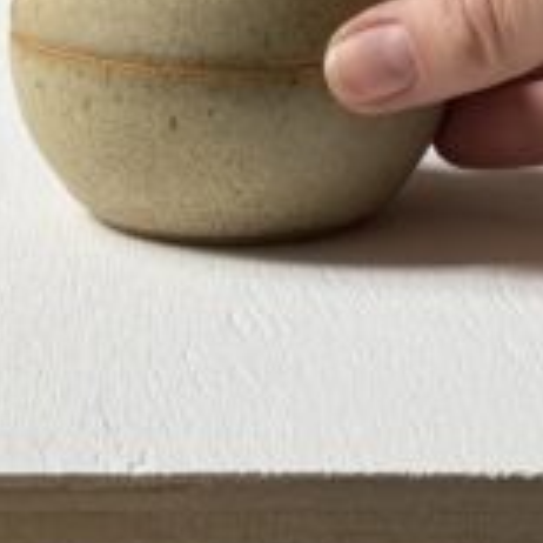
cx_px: 229
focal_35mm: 110
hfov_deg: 15.8
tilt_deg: -9.9
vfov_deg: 15.6
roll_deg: -0.4
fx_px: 1952
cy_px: 4
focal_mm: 6.76
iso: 64
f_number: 1.78
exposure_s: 1/121
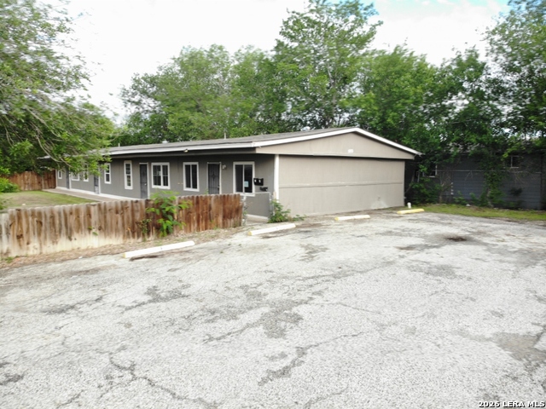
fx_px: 379
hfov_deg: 71.6
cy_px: 204
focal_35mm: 24
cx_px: 273
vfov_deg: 56.8
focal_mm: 4.5
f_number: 2.8
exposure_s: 1/230
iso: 116
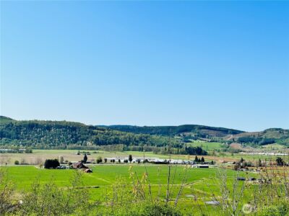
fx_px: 401
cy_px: 108
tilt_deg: +4.1
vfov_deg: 30.3
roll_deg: -1.5
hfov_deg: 39.7
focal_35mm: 48
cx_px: 144
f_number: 1.78
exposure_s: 1/6211
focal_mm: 6.86
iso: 64
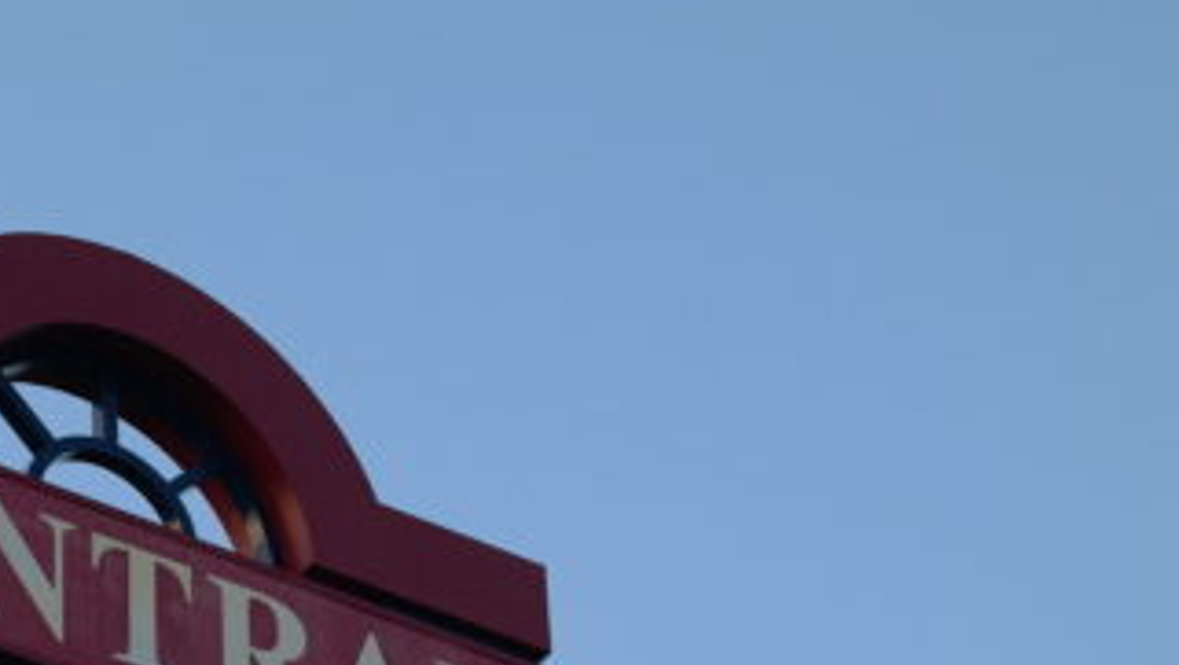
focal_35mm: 193
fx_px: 6037
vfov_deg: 6.3
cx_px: 62
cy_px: 852
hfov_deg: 11.1
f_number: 5.6
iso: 200
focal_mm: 50
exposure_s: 1/100
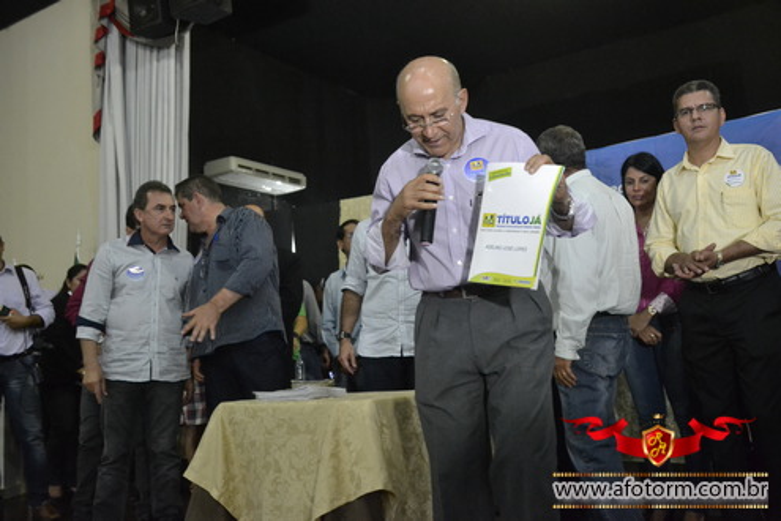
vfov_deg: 36.9
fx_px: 781
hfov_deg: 53.1
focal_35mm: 36
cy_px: 260
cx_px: 390
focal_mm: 24
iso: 3200
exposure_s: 1/60
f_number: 3.8
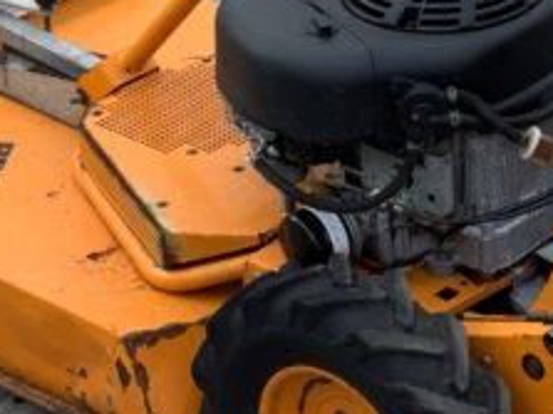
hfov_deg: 14.4
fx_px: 2124
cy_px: 50
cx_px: 662
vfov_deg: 11.1
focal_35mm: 133
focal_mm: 3
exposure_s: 1/331
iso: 16
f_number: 1.8
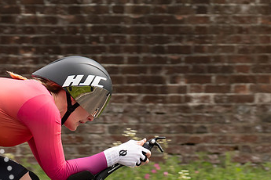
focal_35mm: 321
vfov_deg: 4.3
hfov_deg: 6.4
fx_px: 2416
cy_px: 119
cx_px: 30
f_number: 4.5
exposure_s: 1/1000
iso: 400
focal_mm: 70
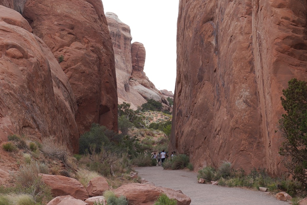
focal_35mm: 104
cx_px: 130
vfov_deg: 13.2
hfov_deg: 19.6
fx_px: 887
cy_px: 78
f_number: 9
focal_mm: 54
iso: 200
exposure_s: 1/100
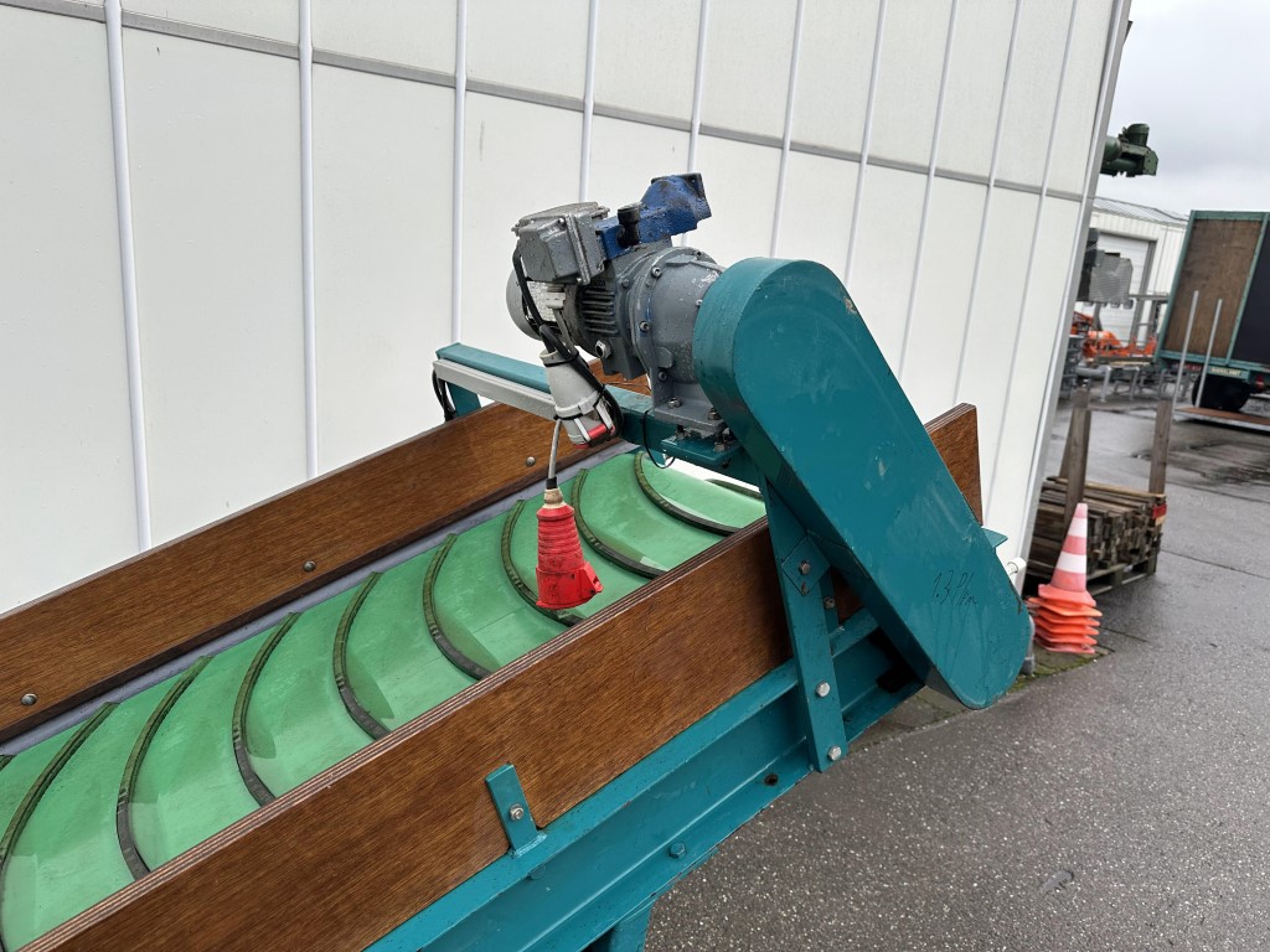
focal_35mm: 24
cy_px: 476
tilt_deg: -12.6
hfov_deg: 71.6
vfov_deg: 56.8
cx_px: 635
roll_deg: -4.9
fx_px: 881
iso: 80
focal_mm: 6.86
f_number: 1.78
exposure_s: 1/558
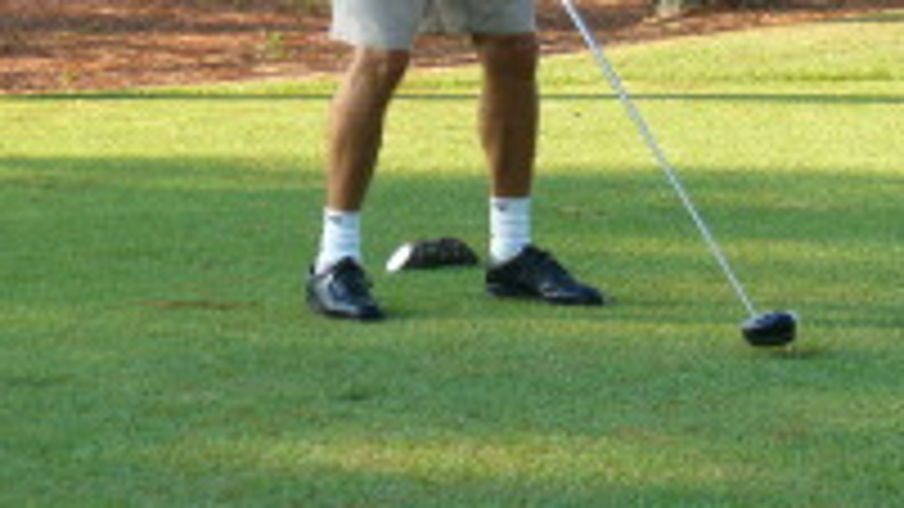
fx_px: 4027
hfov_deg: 12.8
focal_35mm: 168
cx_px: 558
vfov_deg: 7.2
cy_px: 4
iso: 80
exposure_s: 1/200
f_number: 3.4
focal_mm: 14.5
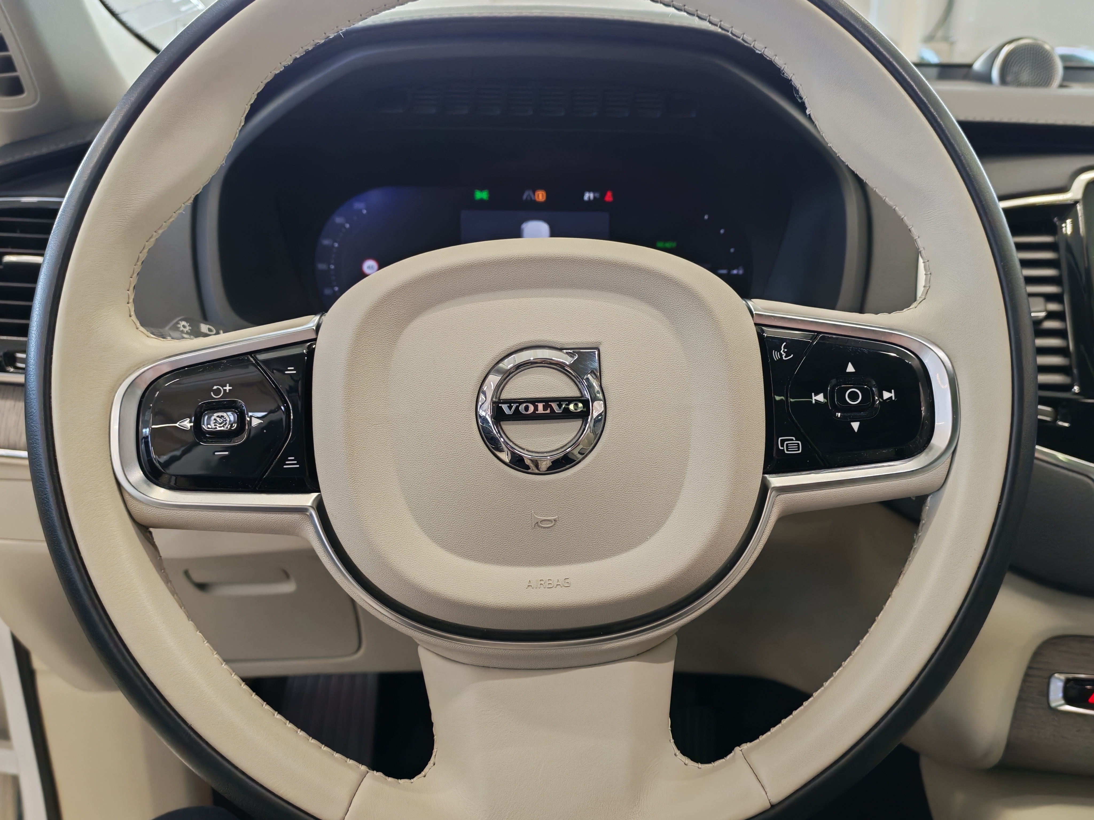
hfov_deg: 56.8
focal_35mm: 32
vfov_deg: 44.2
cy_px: 410
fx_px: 1011
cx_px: 547
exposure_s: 1/100
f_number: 1.9
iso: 1000
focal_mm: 6.12
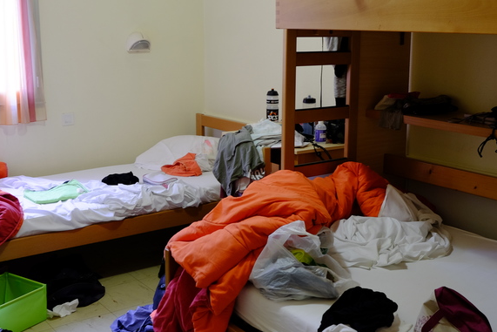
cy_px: 135
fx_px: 677
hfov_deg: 40.3
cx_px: 249
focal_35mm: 49
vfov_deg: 27.5
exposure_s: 1/3.2
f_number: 5.6
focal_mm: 23
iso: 400
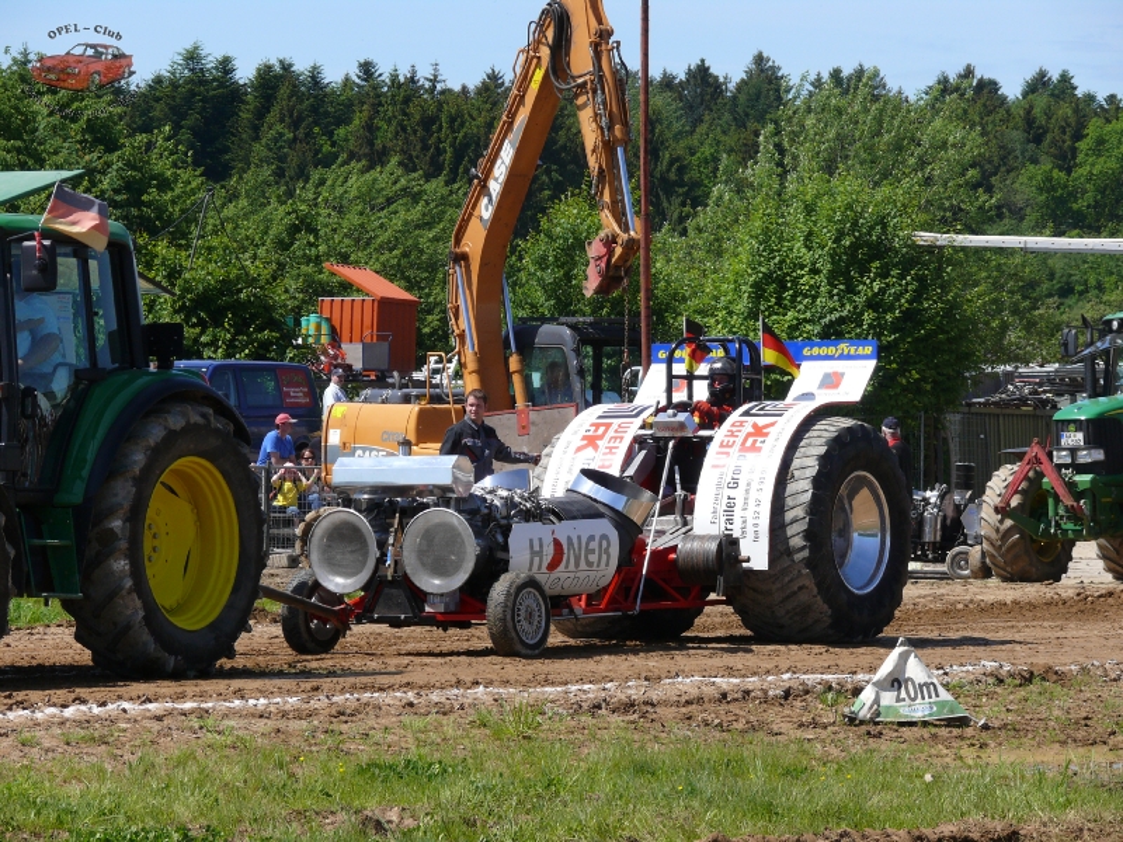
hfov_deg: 10.0
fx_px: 6423
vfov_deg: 7.5
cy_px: 421
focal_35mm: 198
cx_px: 562
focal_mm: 41.9
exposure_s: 1/400
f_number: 5.6
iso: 100
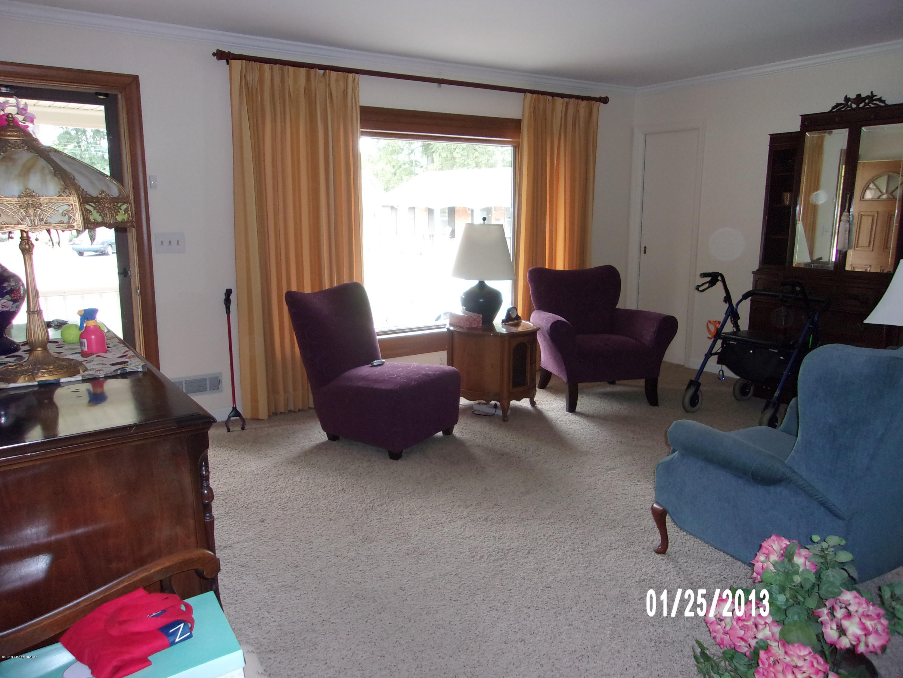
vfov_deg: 51.4
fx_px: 704
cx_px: 452
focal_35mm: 27
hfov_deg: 65.3
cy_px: 339
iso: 200
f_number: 3
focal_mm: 4.9
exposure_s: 1/34
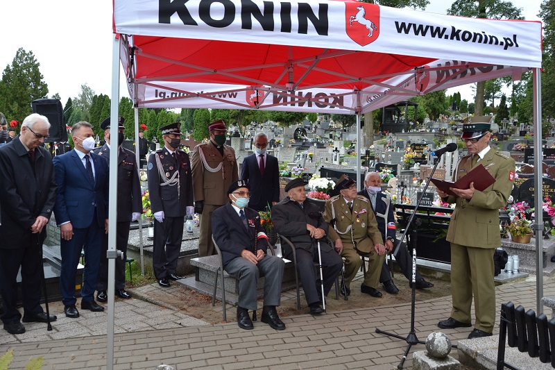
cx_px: 278
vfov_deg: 47.9
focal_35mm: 27
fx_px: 416
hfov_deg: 67.4
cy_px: 185
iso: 280
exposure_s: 1/125
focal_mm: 18
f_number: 5.6
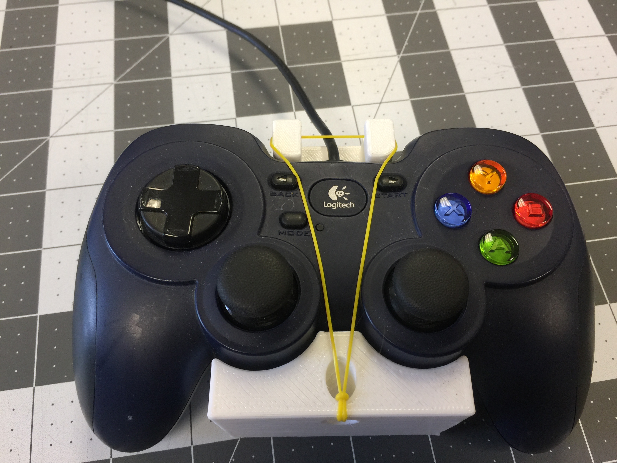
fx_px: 517
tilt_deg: -64.7
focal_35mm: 29
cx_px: 308
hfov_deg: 61.7
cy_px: 232
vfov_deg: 48.2
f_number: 2.2
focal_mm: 4.15
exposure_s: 1/30
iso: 40
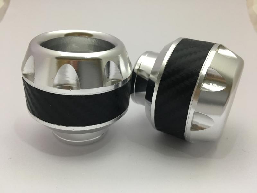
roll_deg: -2.8
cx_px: 128
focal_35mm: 29
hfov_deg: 61.7
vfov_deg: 48.2
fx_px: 215
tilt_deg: -27.5
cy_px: 96
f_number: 2.2
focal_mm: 4.15
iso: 125
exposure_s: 1/30
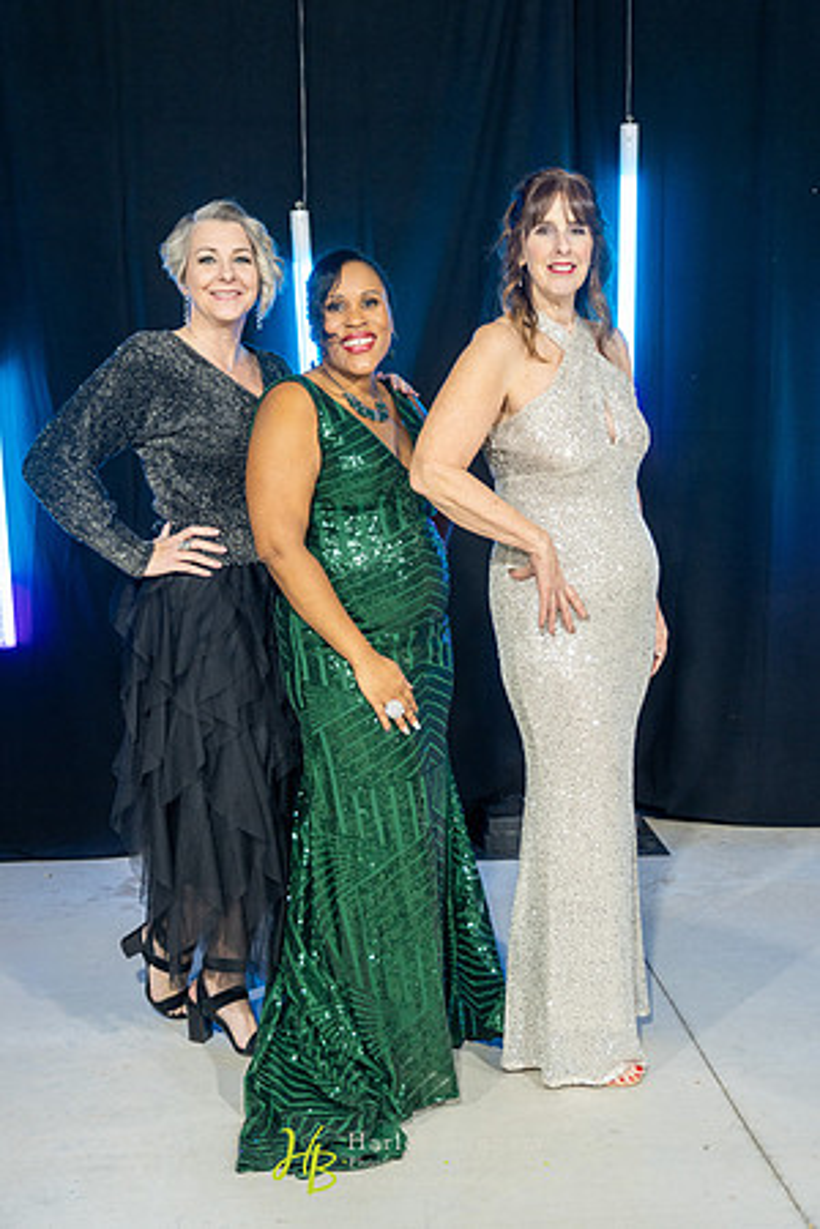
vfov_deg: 42.7
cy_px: 614
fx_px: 1572
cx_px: 410
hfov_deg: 29.2
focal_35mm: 46
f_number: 4
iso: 1600
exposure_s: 1/80
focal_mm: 46
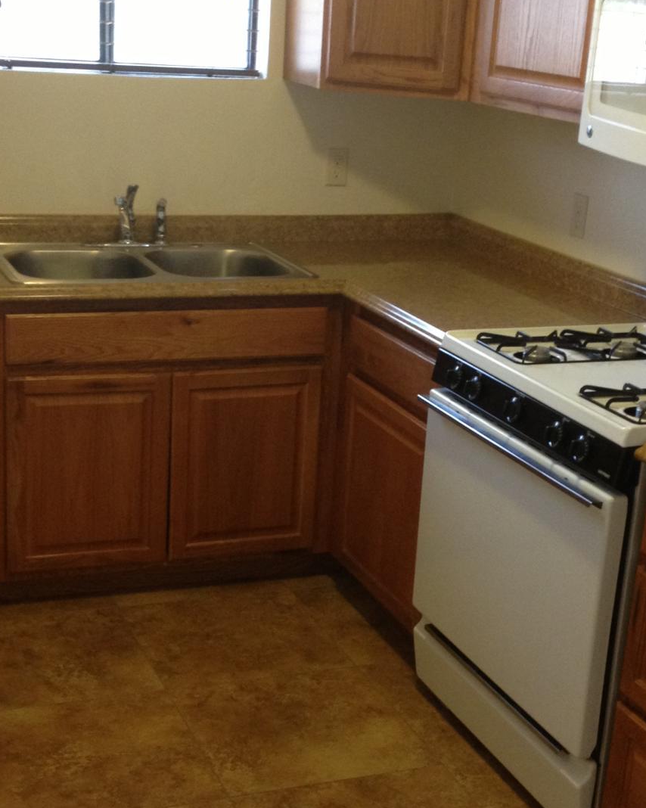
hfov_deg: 23.8
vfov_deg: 29.5
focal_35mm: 64
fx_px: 1530
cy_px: 471
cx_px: 319
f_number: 2.4
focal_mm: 4.28
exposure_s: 1/20
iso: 160
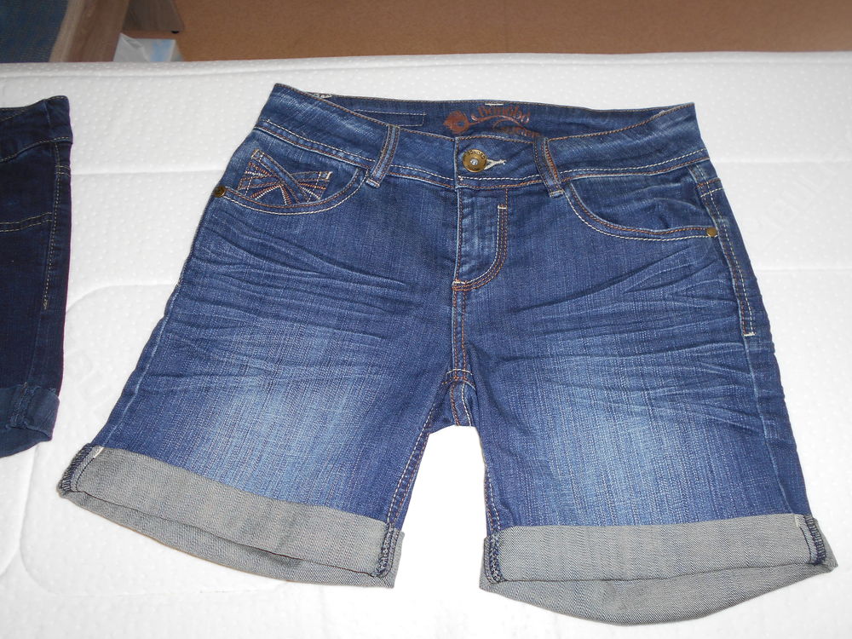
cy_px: 320
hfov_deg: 60.0
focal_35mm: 30
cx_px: 426
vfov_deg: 46.8
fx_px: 738
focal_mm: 5.1
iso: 80
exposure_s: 1/25
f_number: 3.4
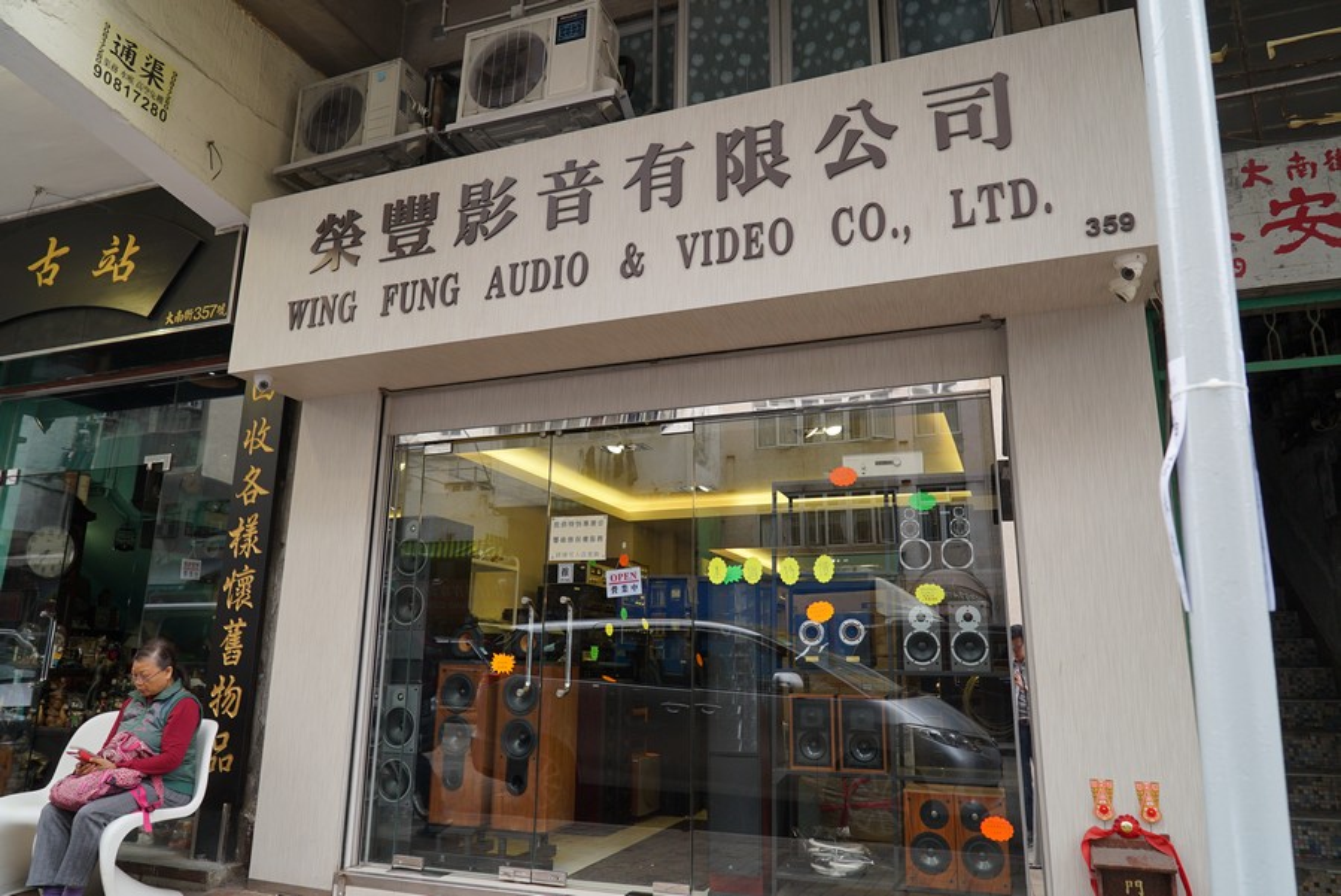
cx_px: 670
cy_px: 448
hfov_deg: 73.7
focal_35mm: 24
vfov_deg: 53.2
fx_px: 894
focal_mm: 24
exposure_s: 1/125
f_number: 5.6
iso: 250
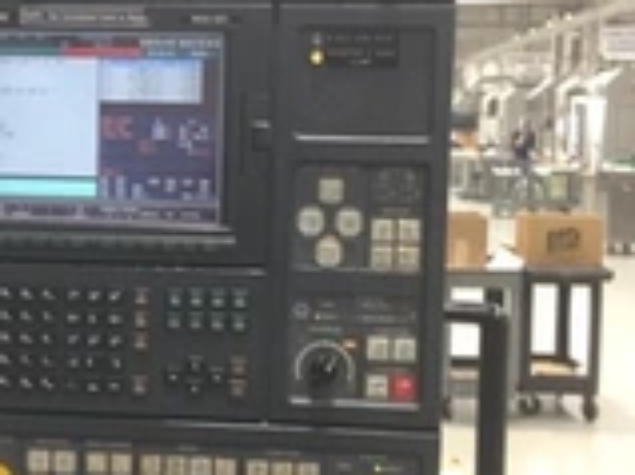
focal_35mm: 83
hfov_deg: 23.2
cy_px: 224
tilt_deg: -3.8
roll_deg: +0.4
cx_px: 128
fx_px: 1521
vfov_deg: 17.8
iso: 80
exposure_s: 1/20
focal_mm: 4.12
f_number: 2.4
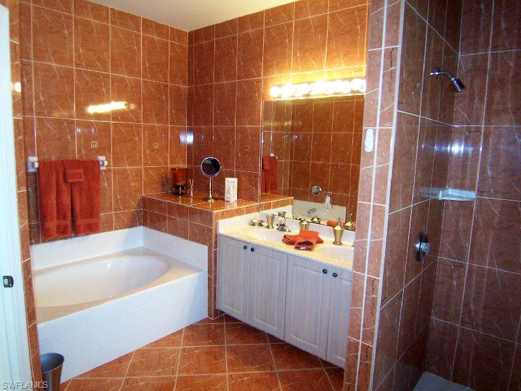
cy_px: 196
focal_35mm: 23
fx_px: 346
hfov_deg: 73.9
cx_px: 260
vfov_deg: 58.9
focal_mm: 3.8
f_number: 2.8
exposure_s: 1/30
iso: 200
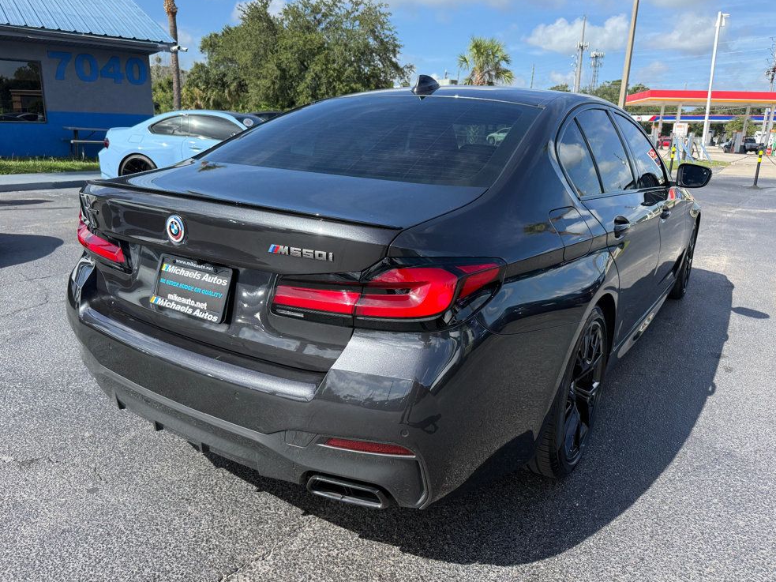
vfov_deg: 54.9
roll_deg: -1.3
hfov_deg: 69.4
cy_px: 282
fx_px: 560
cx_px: 391
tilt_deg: -14.2
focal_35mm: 25
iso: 100
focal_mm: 6.76
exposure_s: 1/2703
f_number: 1.78
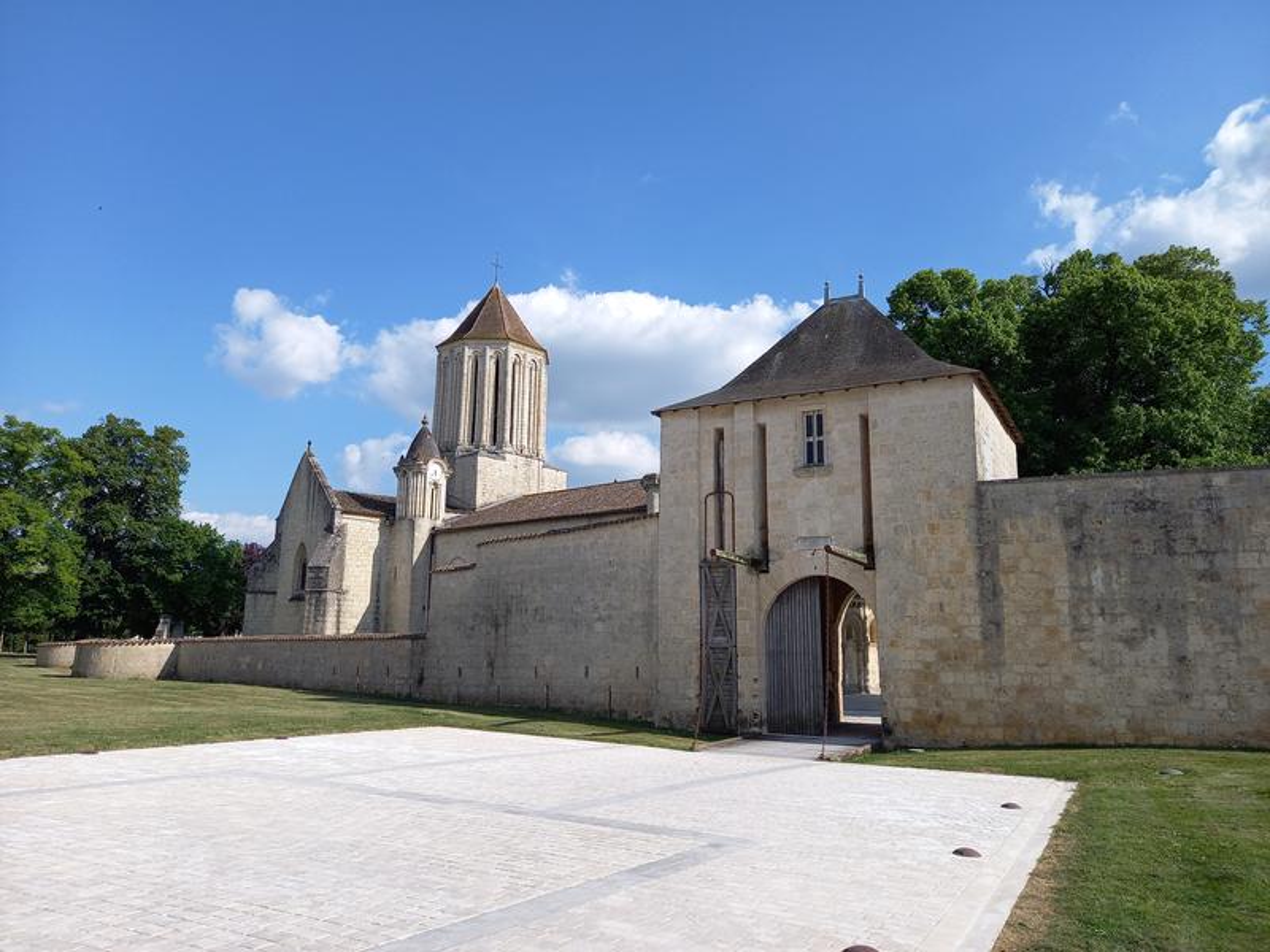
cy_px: 476
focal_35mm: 25
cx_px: 635
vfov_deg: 54.9
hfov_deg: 69.4
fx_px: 917
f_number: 1.8
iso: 50
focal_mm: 4.65
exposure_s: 1/996
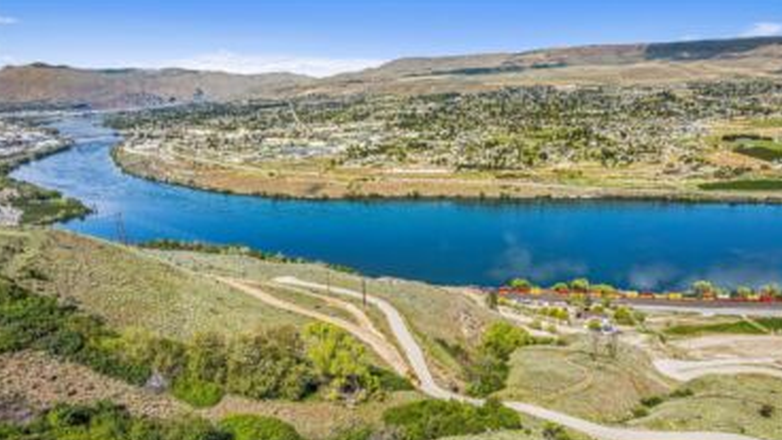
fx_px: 518
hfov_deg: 74.0
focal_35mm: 25
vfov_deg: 45.6
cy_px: 274
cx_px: 414
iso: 100
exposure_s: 1/2000
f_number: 2.8
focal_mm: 8.38
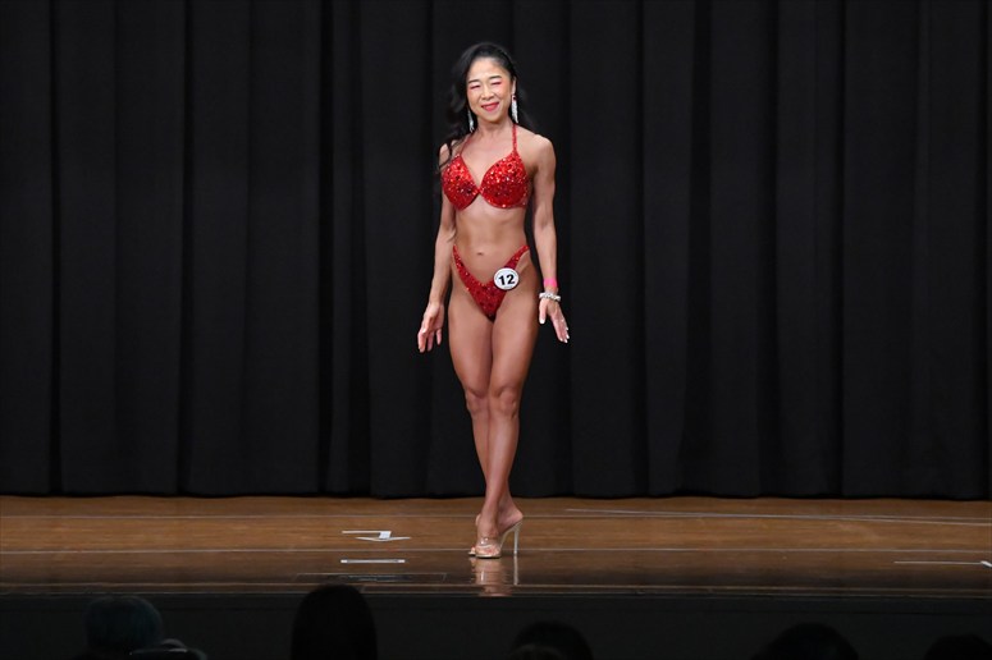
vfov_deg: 6.3
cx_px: 496
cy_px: 330
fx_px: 5977
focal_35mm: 217
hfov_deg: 9.5
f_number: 5.6
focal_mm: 145
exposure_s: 1/400
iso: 6400
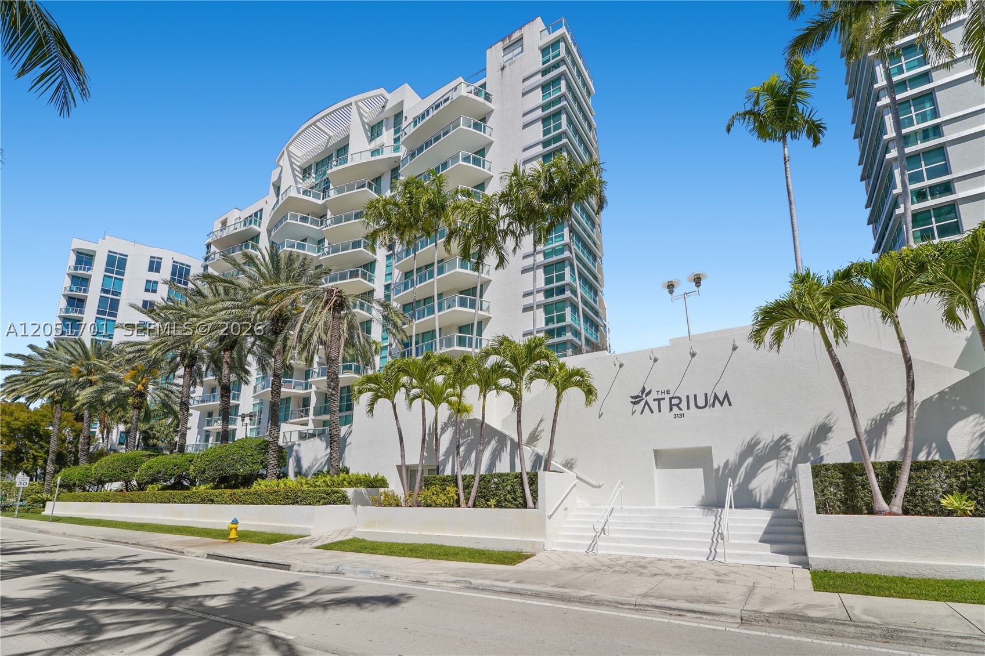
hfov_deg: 104.3
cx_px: 492
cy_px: 328
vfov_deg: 81.2
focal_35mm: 14
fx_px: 383
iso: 100
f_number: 14
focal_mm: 14
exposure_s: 1/80
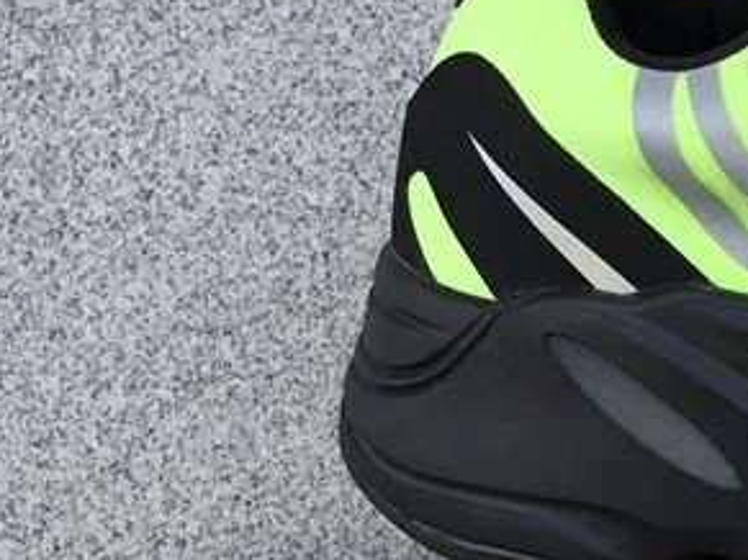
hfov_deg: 18.3
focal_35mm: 96
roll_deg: +1.2
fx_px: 2074
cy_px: 423
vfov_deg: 15.3
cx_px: 1100
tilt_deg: -19.9
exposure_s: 1/286
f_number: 2.4
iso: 25
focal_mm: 3.3
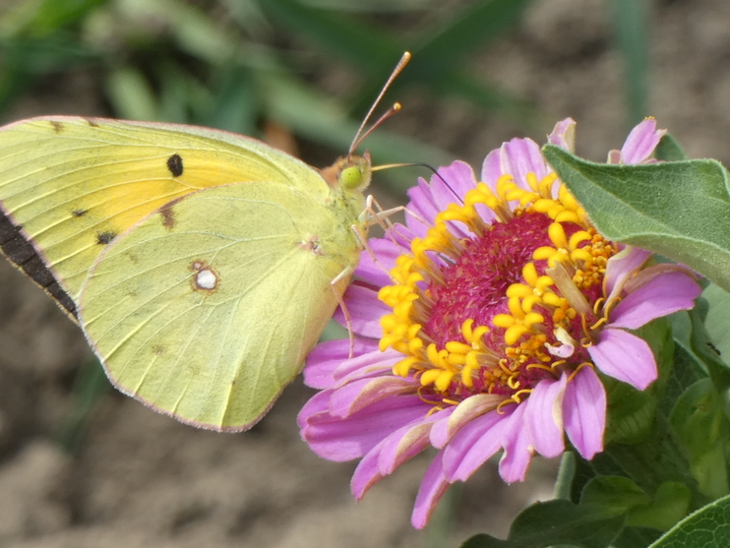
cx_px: 336
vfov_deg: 3.0
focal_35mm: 492
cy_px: 288
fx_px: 10379
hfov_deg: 4.0
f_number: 5.6
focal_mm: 76.7
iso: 80
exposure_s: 1/100
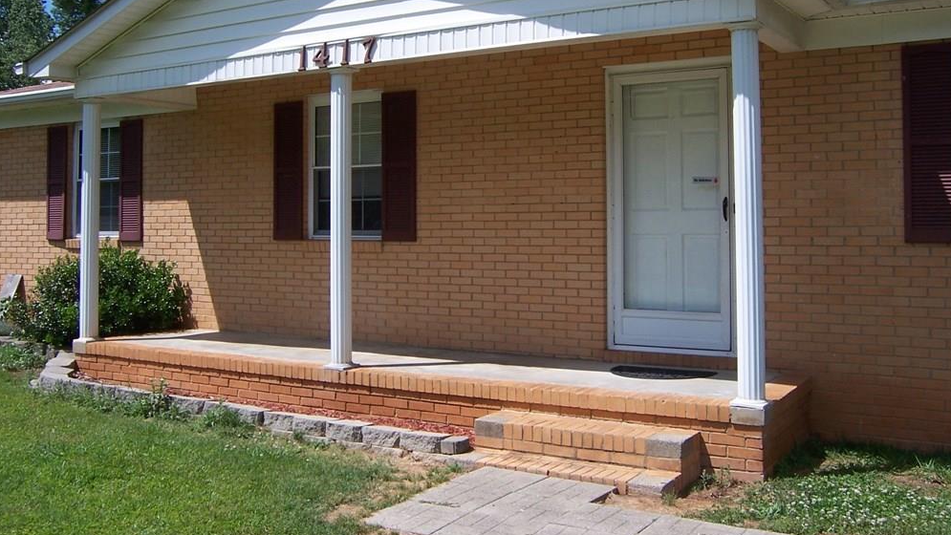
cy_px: 189
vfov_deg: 31.8
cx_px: 468
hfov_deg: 54.0
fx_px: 933
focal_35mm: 37
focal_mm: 5.5
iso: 80
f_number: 4
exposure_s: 1/1000
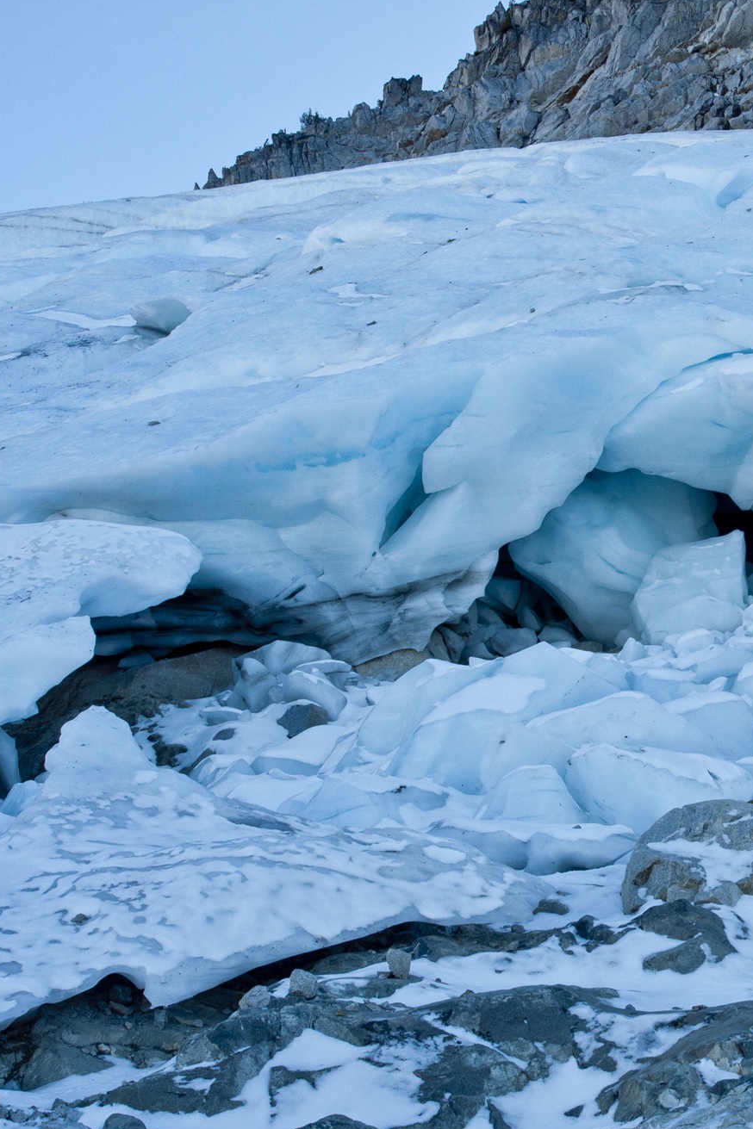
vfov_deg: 31.4
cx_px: 744
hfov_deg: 20.6
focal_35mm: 64
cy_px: 568
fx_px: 2008
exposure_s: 1/125
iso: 200
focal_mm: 28
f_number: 13
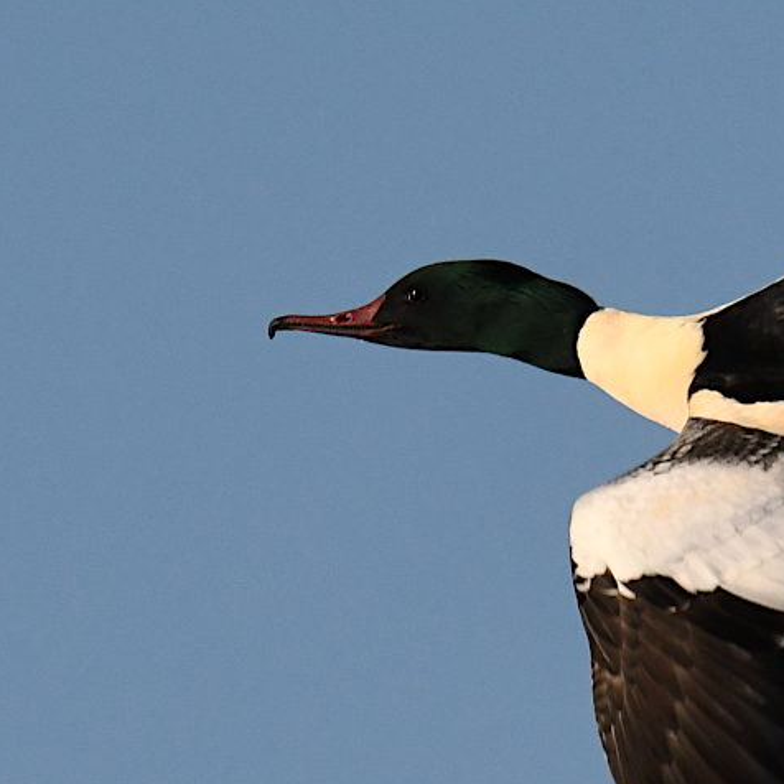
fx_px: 49403
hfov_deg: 0.9
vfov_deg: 0.9
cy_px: 510
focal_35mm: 1928
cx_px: 735
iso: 800
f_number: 13
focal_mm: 600
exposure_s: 1/1600
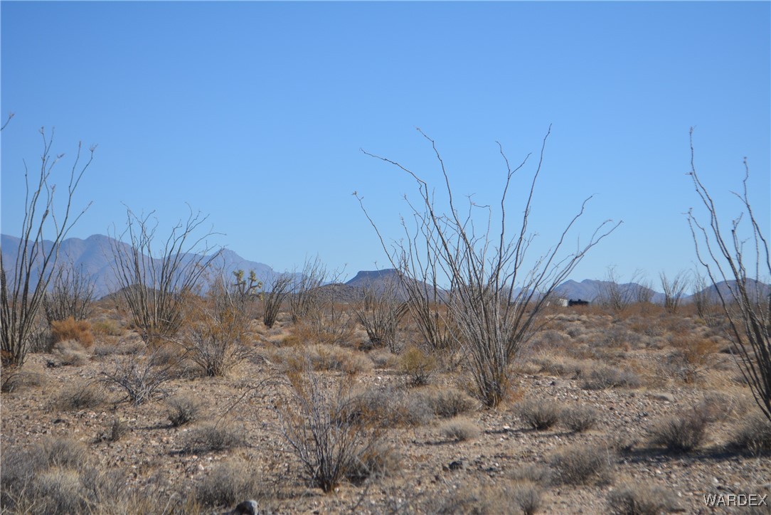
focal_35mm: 82
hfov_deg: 24.6
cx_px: 386
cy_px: 258
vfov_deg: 16.6
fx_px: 1768
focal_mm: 55
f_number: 7.1
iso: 400
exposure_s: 1/1600
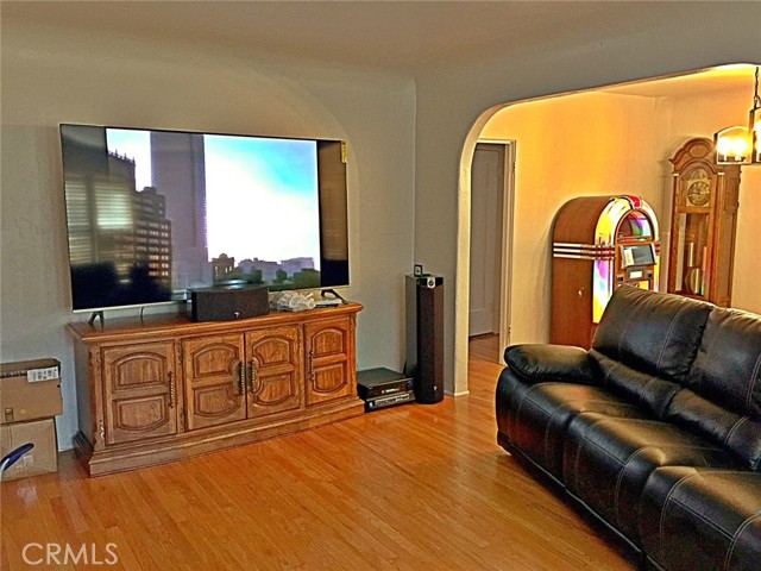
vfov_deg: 48.2
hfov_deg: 61.7
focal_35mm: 29
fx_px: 638
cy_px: 286
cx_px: 380
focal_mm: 4.15
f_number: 2.2
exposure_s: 1/15
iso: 100
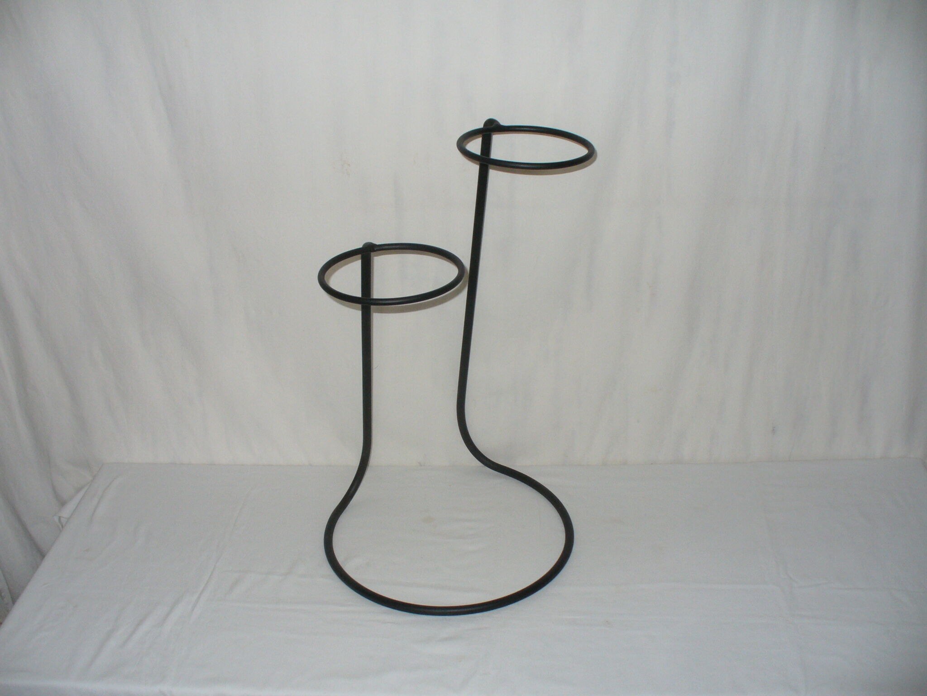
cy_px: 348
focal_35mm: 37
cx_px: 464
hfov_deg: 50.1
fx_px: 991
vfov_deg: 38.7
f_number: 2.8
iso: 125
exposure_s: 1/30
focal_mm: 6.1
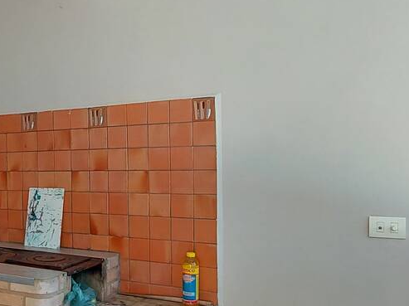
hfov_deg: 46.6
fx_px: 449
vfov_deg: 37.5
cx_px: 87
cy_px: 191
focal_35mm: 38
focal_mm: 1.74
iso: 40
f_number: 2.2
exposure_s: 1/60
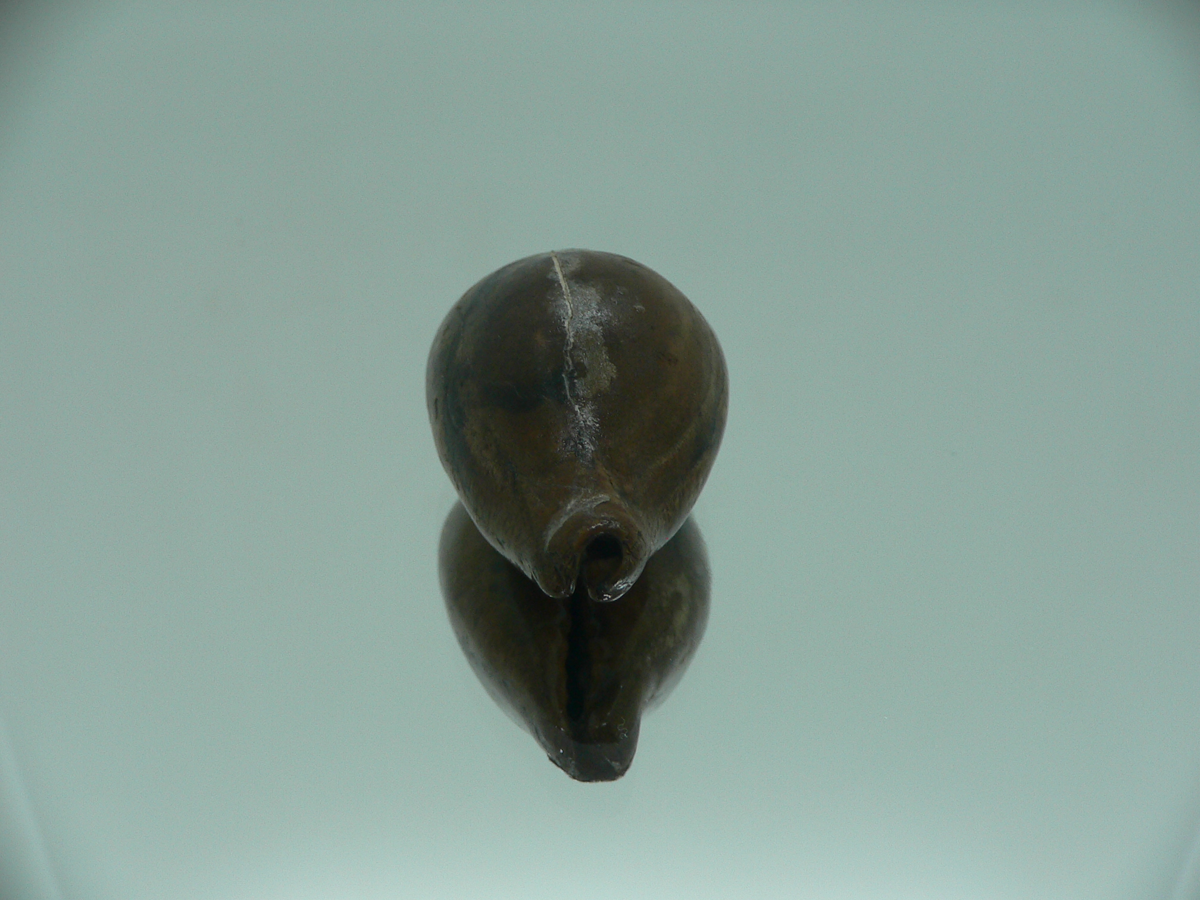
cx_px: 600
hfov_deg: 52.6
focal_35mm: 35
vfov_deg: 40.7
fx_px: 1213
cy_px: 450
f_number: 2.8
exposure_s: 1/60
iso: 80
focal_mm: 4.6
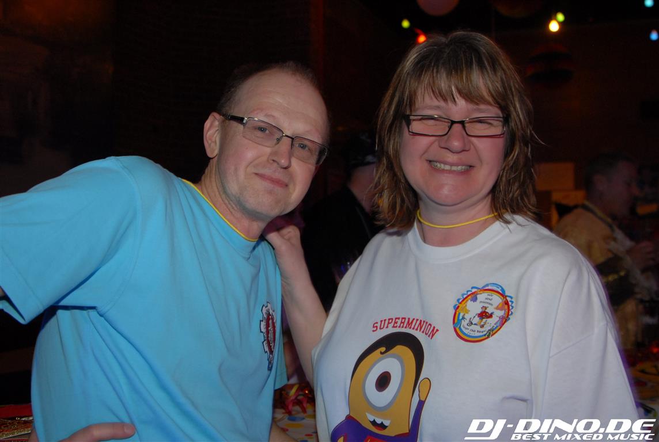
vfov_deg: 37.0
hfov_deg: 53.0
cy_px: 221
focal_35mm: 36
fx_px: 660
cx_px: 330
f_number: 5.6
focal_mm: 24
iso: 400
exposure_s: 1/10
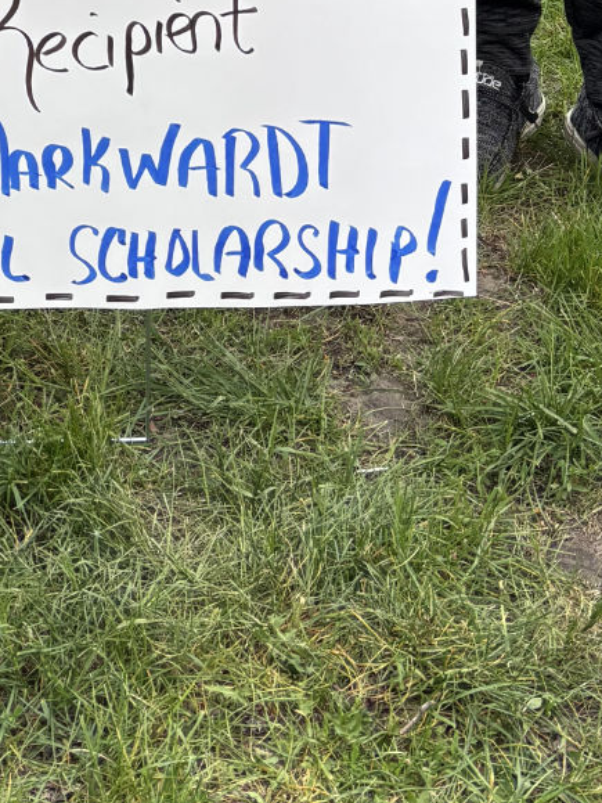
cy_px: -494
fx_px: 1994
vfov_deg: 19.1
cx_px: 111
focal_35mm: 86
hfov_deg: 17.0
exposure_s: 1/121
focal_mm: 6
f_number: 1.6
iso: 40
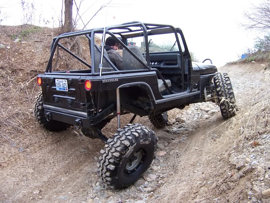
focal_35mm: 33
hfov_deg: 55.4
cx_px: 135
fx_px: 257
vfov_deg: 42.9
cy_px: 102
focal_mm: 5.5
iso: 80
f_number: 2.8
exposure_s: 1/60
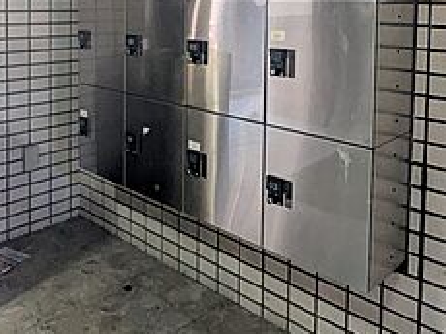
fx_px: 502
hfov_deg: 47.9
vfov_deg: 34.5
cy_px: 27
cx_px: 209
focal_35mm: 39
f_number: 2.2
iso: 156
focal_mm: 1.83
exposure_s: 1/20
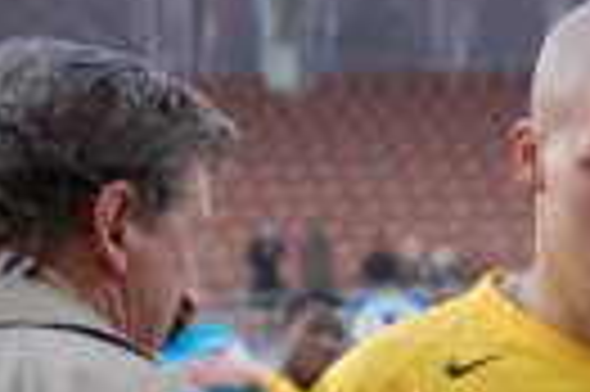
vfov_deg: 4.3
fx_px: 5155
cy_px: 424
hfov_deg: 6.5
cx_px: 459
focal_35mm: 315
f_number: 4
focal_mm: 55
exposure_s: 1/200
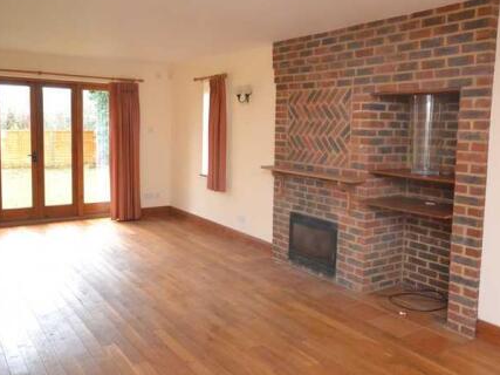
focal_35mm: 31
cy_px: 162
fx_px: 448
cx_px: 261
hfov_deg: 58.3
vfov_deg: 45.3
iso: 2800
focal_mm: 14
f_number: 4.8
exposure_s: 1/60
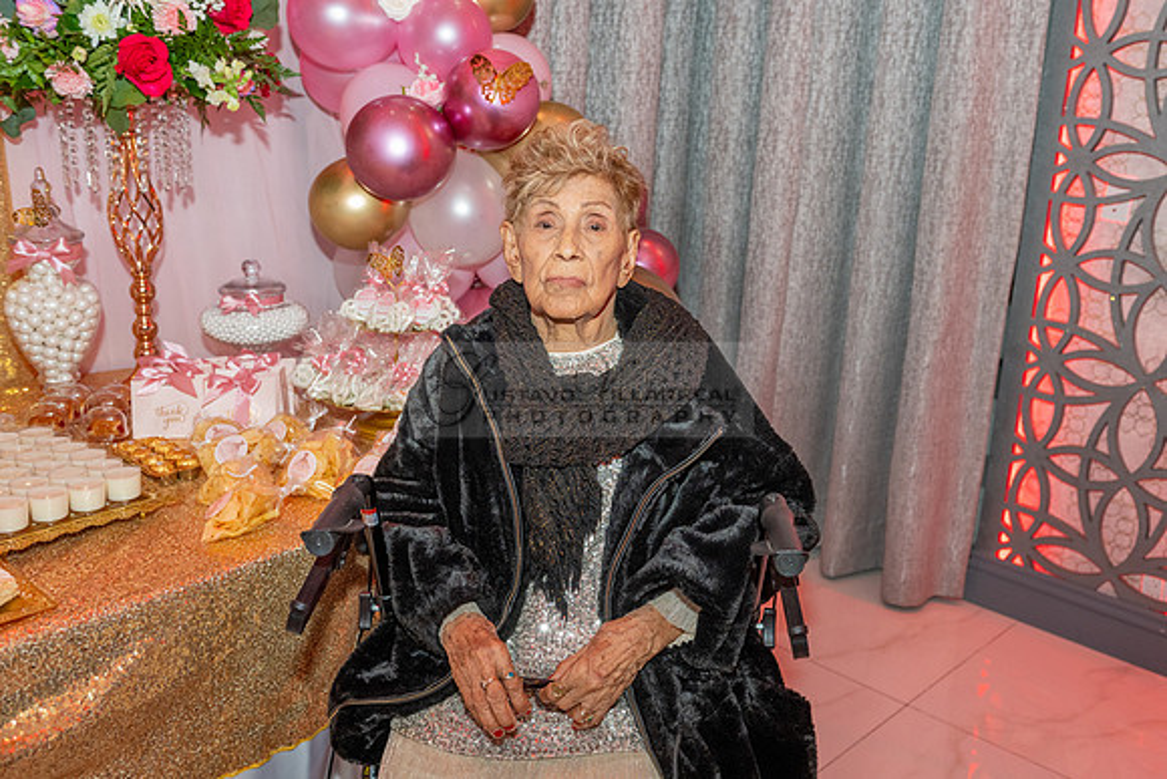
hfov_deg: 55.1
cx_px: 628
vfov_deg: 38.4
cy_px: 365
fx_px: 1117
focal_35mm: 34
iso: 1000
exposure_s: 1/125
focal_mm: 32
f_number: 4.5
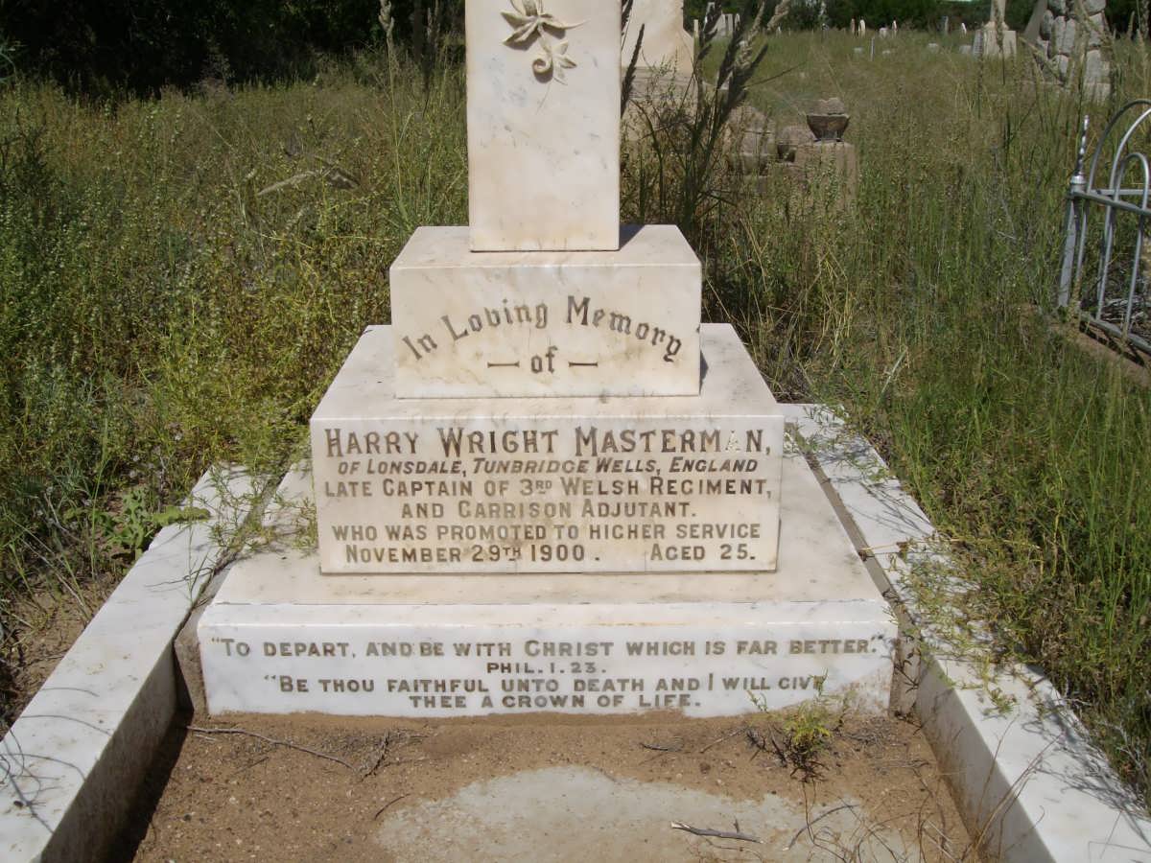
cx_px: 576
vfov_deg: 39.7
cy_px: 432
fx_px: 1197
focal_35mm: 36
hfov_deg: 51.4
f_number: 4.8
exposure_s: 1/1280
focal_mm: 6
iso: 80
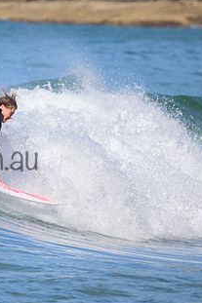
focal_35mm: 1082
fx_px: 9116
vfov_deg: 1.9
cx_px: -65
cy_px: 148
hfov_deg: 1.3
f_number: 11
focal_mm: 580
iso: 800
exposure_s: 1/2000
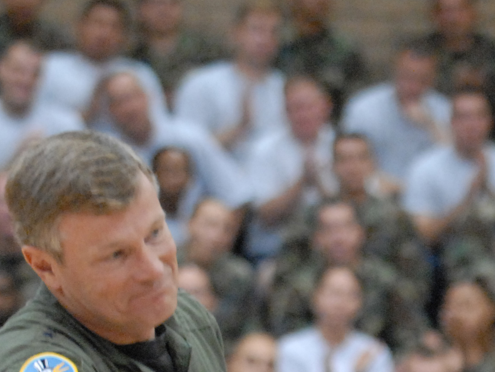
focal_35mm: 473
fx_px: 6765
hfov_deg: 4.2
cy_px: 551
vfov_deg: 3.1
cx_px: 536
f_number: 2.8
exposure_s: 1/125
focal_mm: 98
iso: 1600
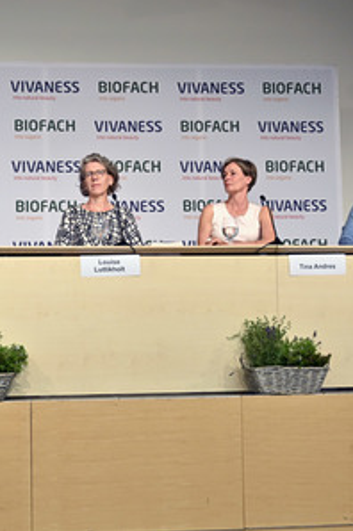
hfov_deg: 24.9
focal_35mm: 53
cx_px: 60
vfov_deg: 37.6
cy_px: 266
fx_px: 781
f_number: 4
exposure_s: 1/320
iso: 1250
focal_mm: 35
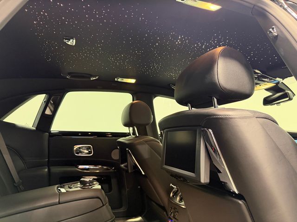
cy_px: 111
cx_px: 148
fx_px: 206
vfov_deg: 56.8
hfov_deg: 71.6
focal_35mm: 24
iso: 400
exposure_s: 1/60
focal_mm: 6.76
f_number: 1.78
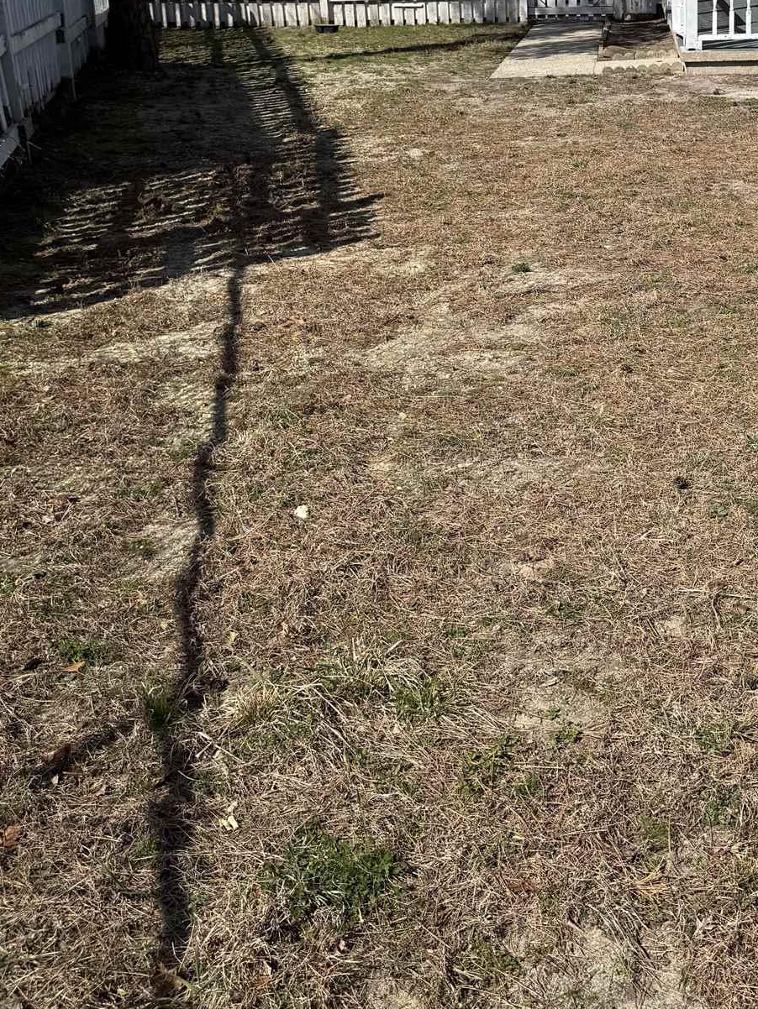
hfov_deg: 30.9
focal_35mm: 46
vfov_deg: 39.8
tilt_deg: -12.6
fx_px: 1343
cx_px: 586
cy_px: 224
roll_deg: +1.2
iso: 80
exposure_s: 1/5319
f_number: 1.78
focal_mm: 6.76
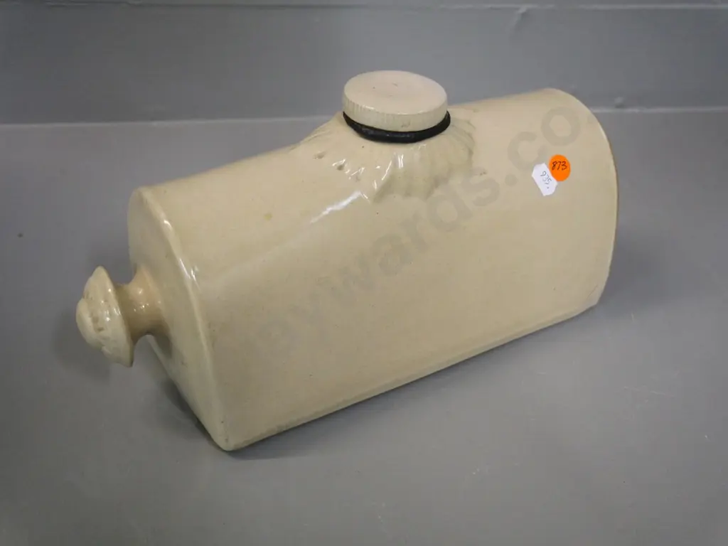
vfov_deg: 39.7
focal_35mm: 36
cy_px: 273
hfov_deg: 51.4
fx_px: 757
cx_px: 364
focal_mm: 18
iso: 3200
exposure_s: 1/160
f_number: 3.9
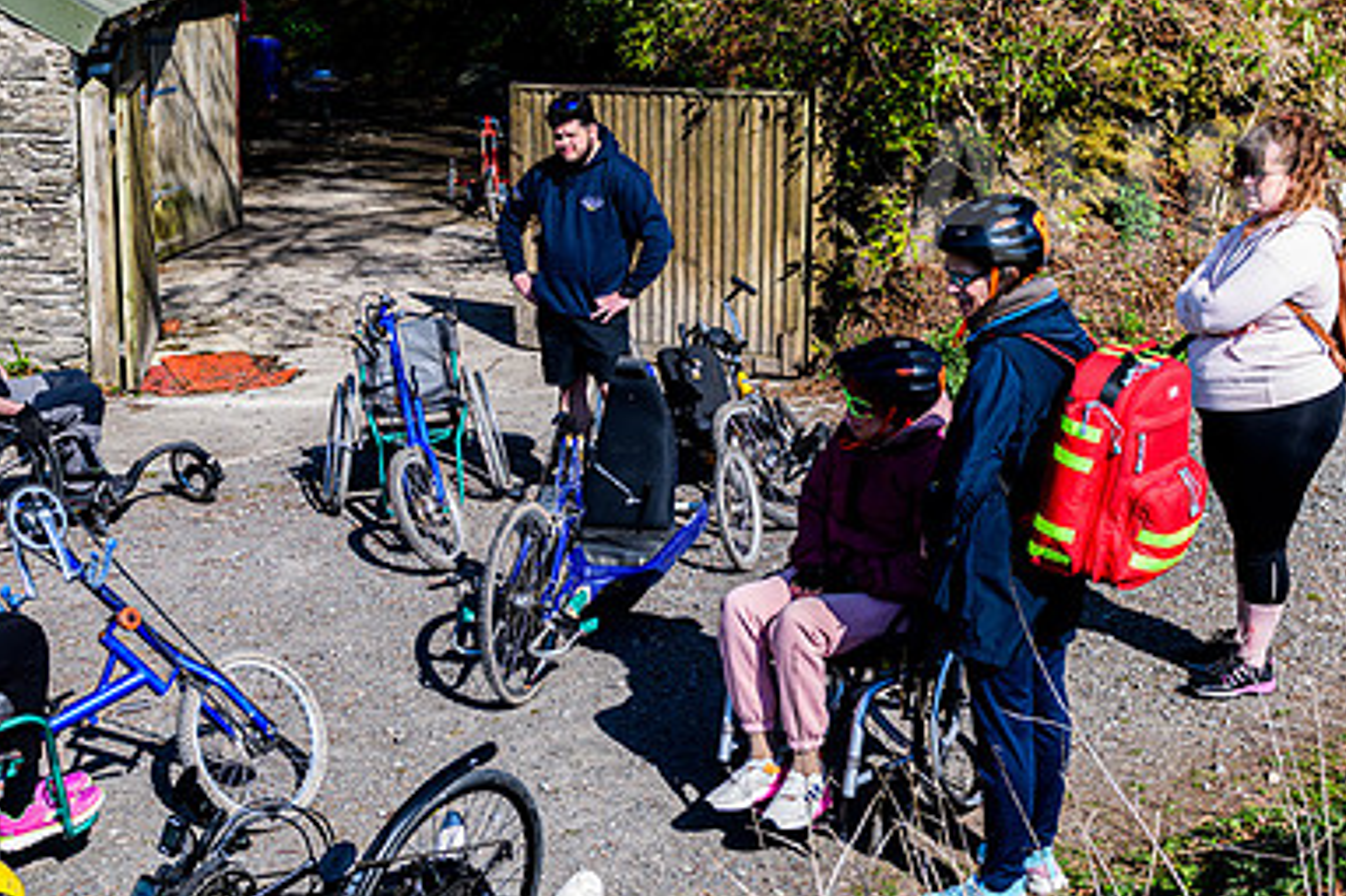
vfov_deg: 26.9
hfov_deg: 39.5
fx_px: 1869
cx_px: 585
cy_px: 354
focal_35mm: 50
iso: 250
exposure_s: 1/1250
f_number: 5
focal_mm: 24
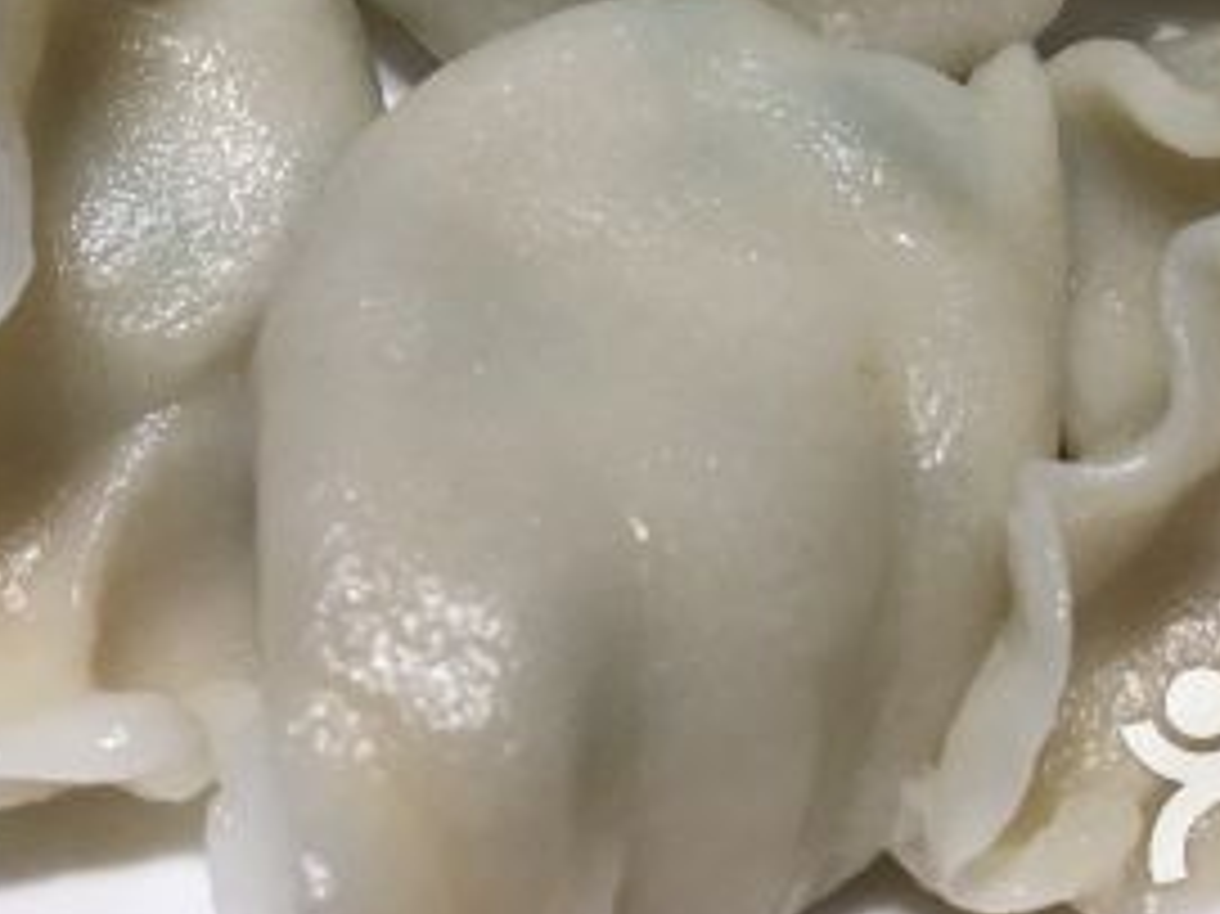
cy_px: -173
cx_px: 675
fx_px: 2642
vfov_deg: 18.6
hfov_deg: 26.0
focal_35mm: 75
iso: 40
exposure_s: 1/33
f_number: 2.2
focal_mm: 4.15
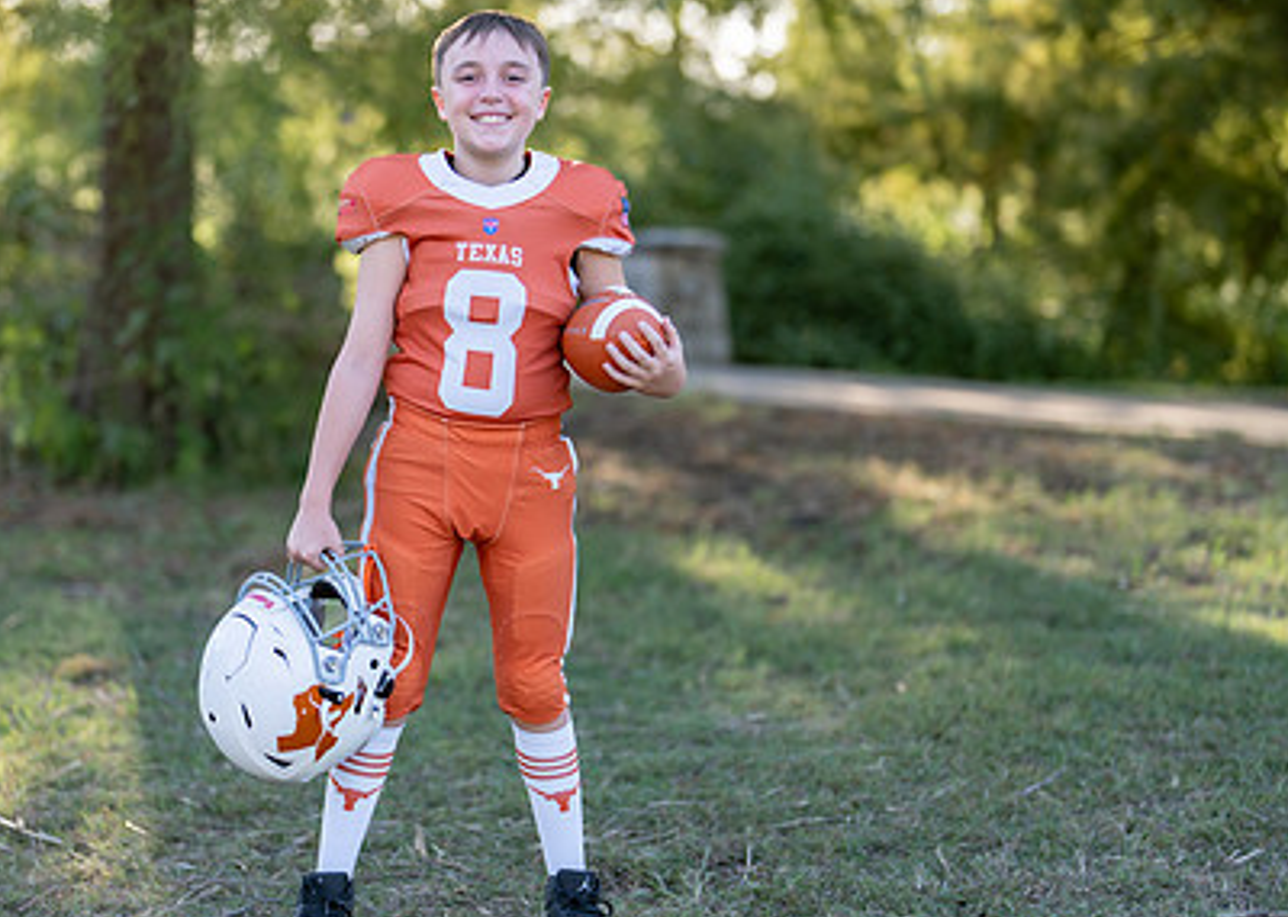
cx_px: 506
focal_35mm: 76
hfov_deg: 26.0
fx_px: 2778
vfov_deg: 18.8
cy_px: 470
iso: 100
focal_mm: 50
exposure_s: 1/1250
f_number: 1.2
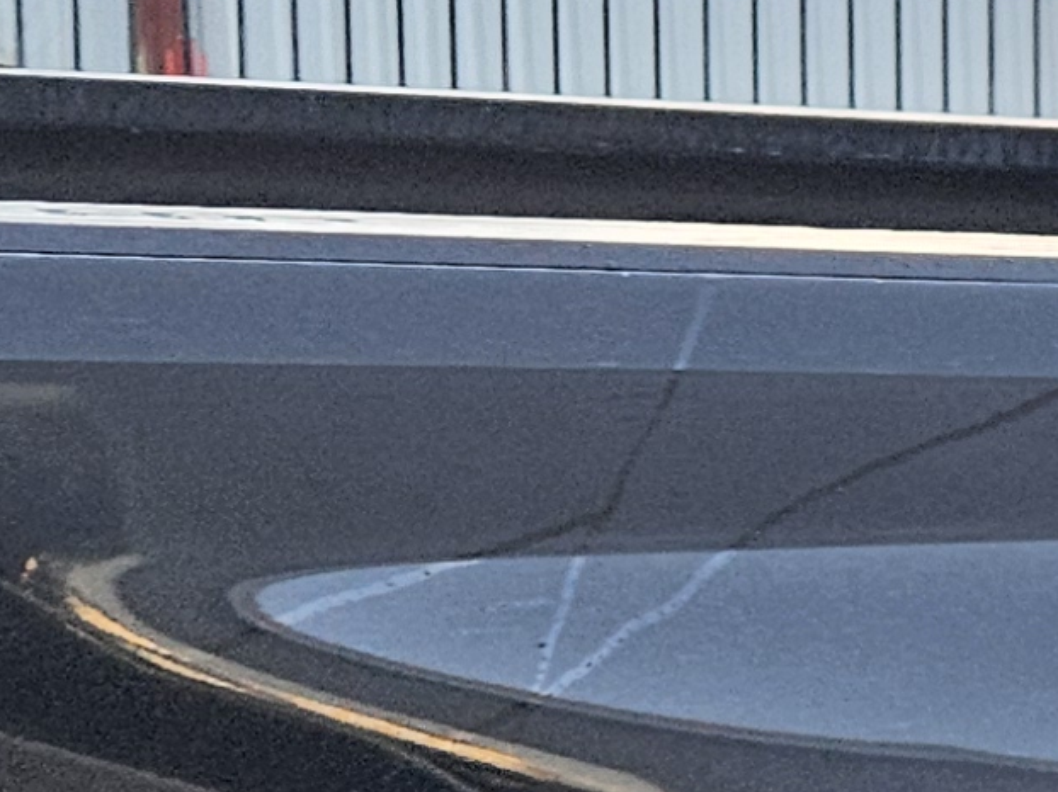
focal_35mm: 148
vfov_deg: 9.9
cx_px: 2114
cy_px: 930
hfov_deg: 11.9
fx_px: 4522
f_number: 1.8
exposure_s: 1/180
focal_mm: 5.4
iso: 80
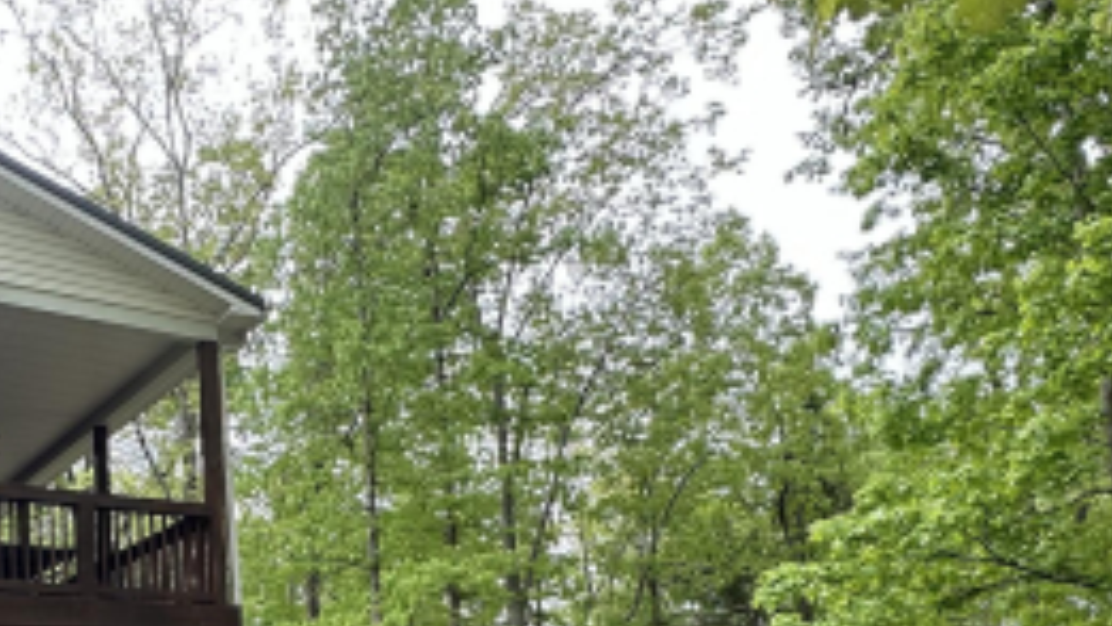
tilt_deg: +4.0
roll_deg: +1.4
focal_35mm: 39
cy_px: 745
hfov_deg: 47.7
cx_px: 168
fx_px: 1150
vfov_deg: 27.0
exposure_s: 1/145
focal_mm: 2.22
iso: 40
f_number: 2.2
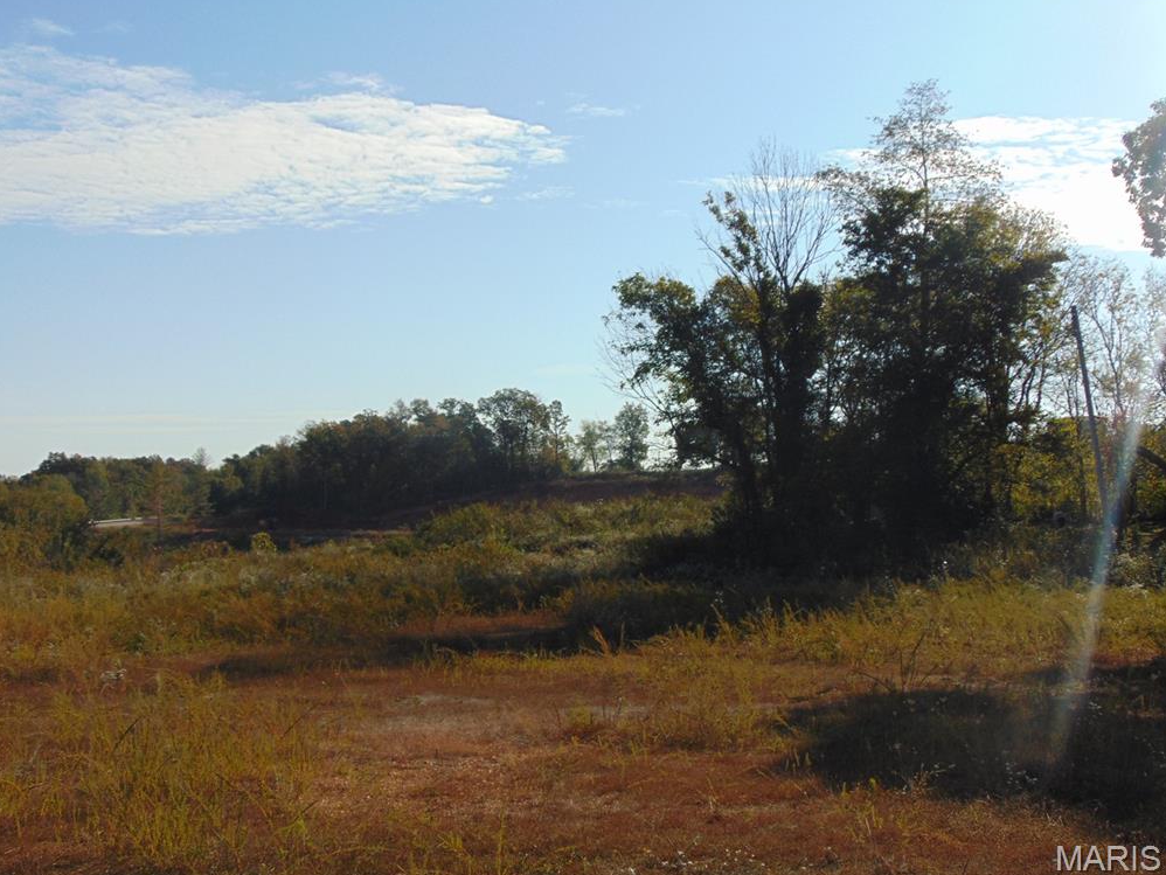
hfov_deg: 46.8
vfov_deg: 36.0
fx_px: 1348
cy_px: 435
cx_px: 575
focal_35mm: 40
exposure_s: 1/320
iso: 80
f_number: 8.5
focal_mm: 6.9
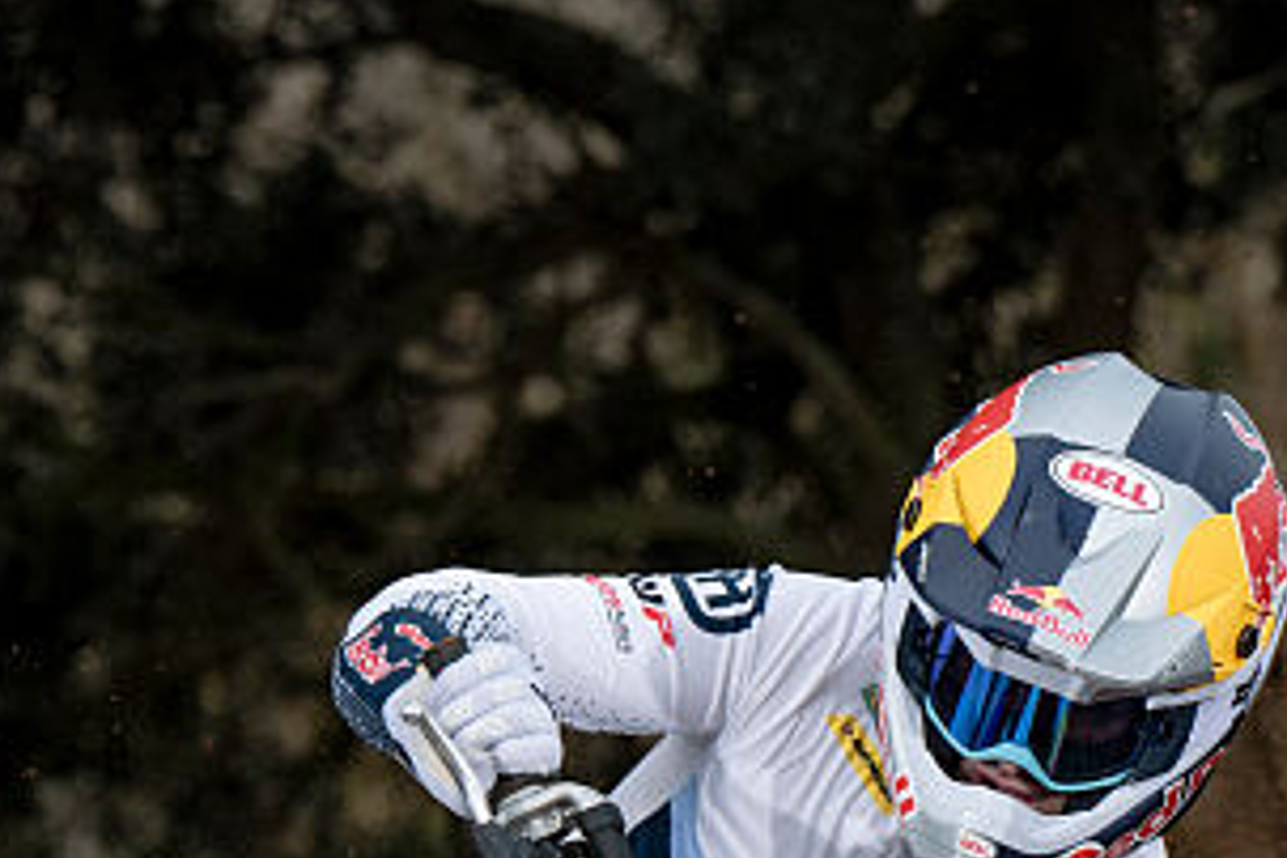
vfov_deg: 2.0
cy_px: 1215
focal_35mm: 692
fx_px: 24737
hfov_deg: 3.0
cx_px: 416
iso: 400
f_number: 5
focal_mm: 175
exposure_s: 1/1250
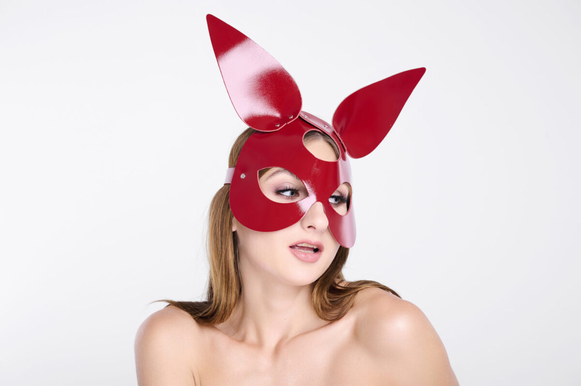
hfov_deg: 28.9
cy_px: 193
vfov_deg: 19.4
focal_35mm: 70
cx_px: 290
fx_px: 1129
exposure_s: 1/160
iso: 125
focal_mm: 70
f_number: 8
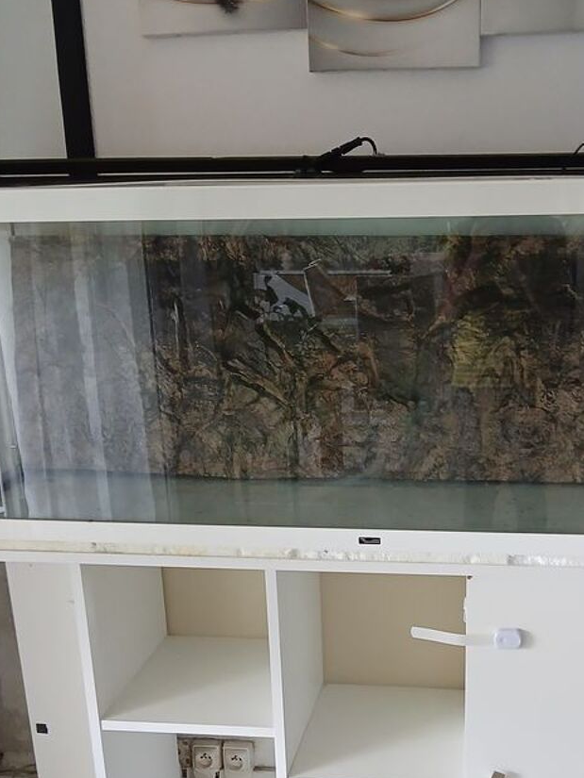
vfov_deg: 43.7
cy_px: 557
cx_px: 387
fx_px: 945
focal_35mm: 42
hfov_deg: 34.1
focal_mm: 3.98
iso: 250
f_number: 1.8
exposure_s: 1/25
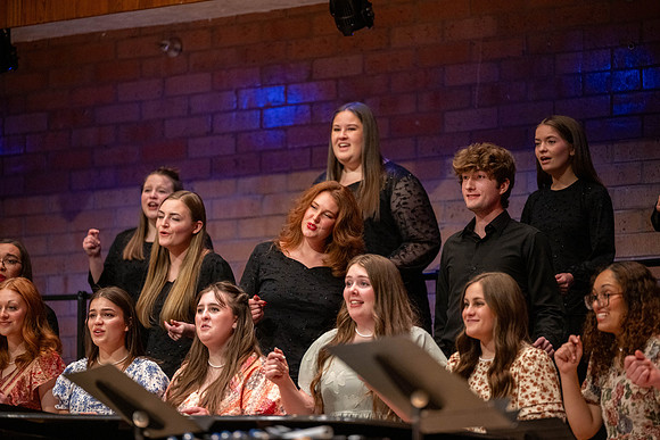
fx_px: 3667
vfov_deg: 6.9
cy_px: 220
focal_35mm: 200
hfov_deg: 10.3
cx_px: 330
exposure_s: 1/500
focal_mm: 200
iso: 2500
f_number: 2.8
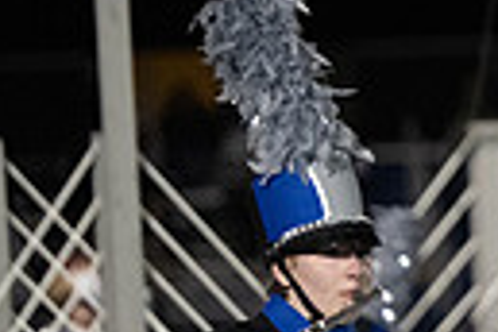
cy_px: 473
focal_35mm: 585
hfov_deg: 3.5
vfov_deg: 2.3
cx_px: 1035
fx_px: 8092
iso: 5000
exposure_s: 1/1250
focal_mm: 130
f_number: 2.8
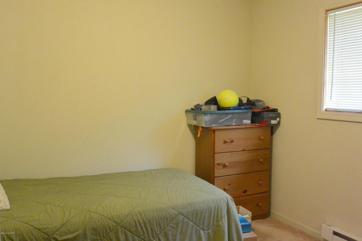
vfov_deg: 41.1
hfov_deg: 58.7
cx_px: 181
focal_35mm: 32
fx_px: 322
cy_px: 120
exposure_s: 1/60
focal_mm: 12.2
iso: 800
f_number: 3.8
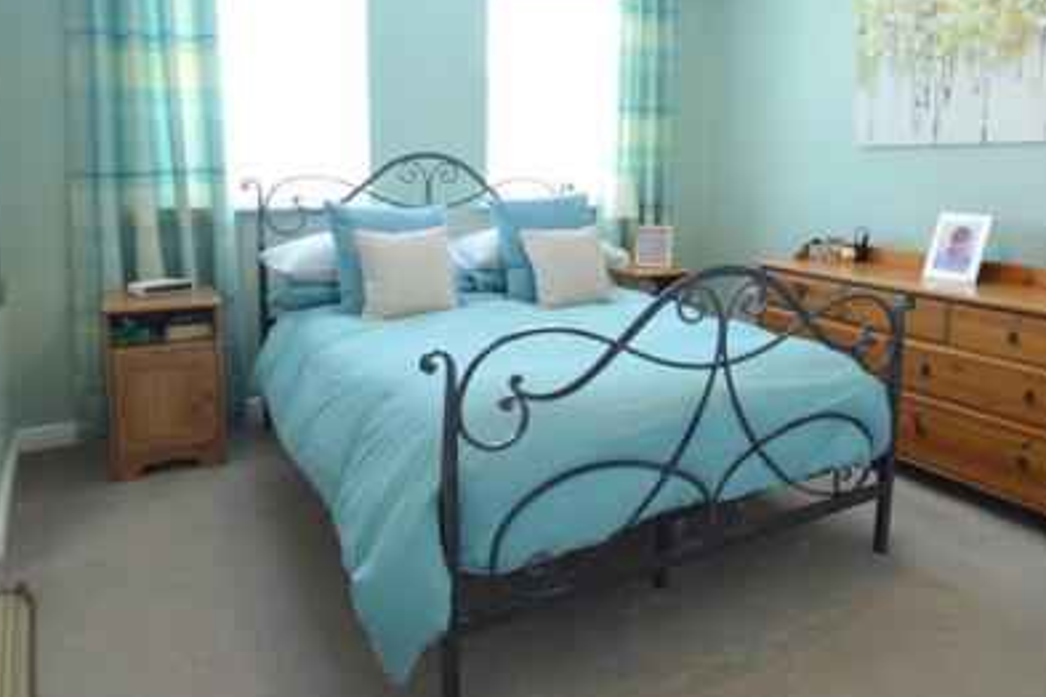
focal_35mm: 25
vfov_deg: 50.7
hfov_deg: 70.9
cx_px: 616
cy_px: 254
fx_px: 726
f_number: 3.5
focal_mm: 10
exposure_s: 1/60
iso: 1250
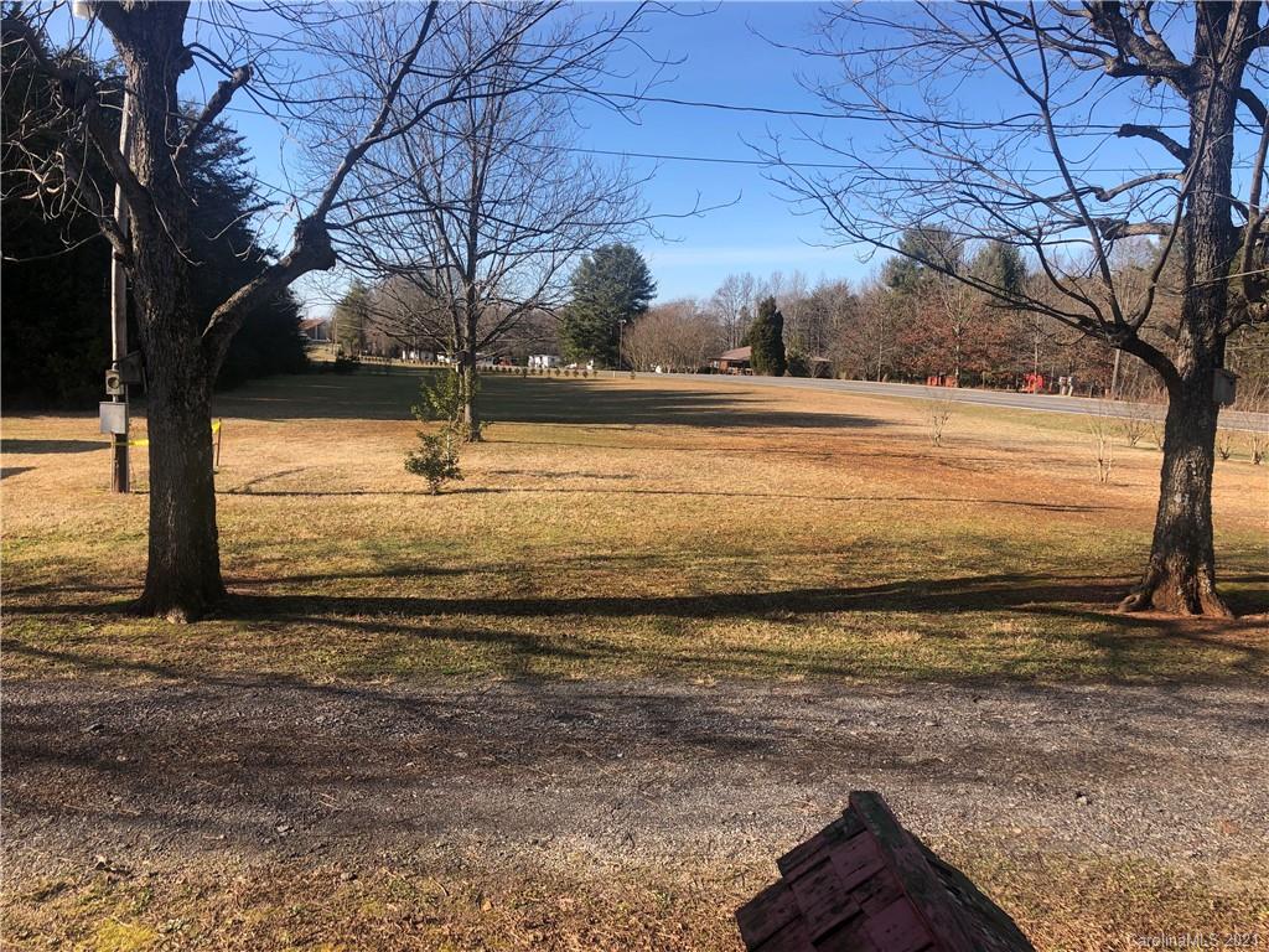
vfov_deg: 49.7
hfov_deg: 63.4
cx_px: 634
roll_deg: -2.3
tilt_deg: -7.8
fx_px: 1026
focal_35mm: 28
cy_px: 476
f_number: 1.8
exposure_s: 1/979
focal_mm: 3.99
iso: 20
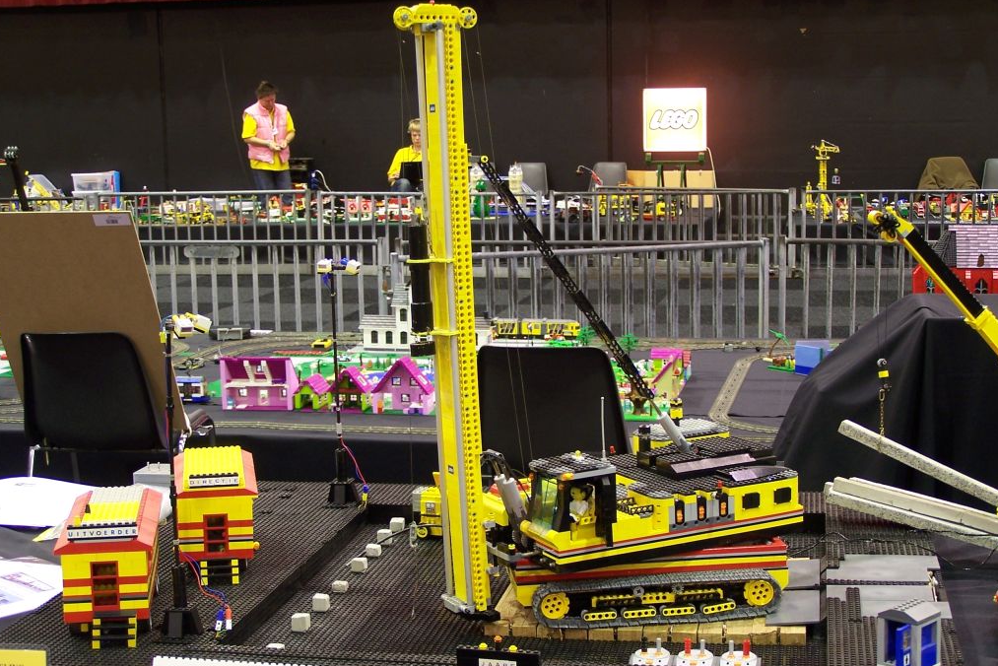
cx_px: 498
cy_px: 359
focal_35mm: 62
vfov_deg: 21.9
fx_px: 1719
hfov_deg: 32.4
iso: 80
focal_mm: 9.8
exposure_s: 1/2
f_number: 3.1
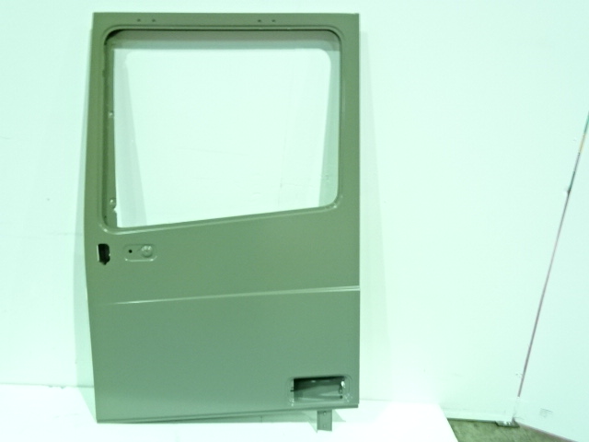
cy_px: 221
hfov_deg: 58.4
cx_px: 294
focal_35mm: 31
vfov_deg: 45.4
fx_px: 527
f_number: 4
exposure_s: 1/5
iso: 800
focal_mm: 5.26
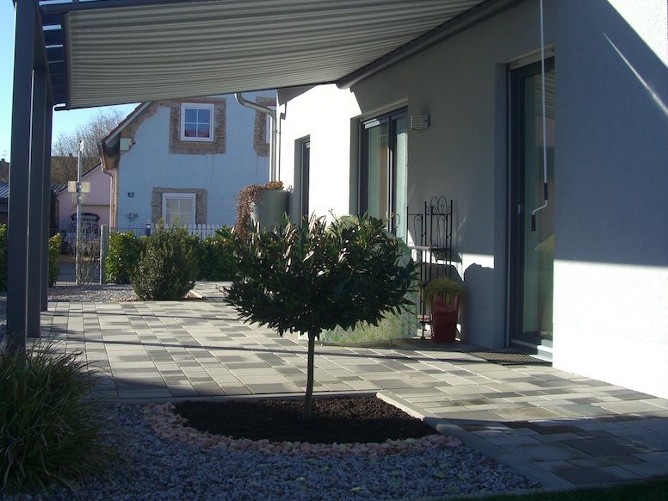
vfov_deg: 29.5
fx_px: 946
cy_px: 185
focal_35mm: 49
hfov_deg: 38.9
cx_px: 306
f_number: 5.6
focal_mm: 7.9
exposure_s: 1/160
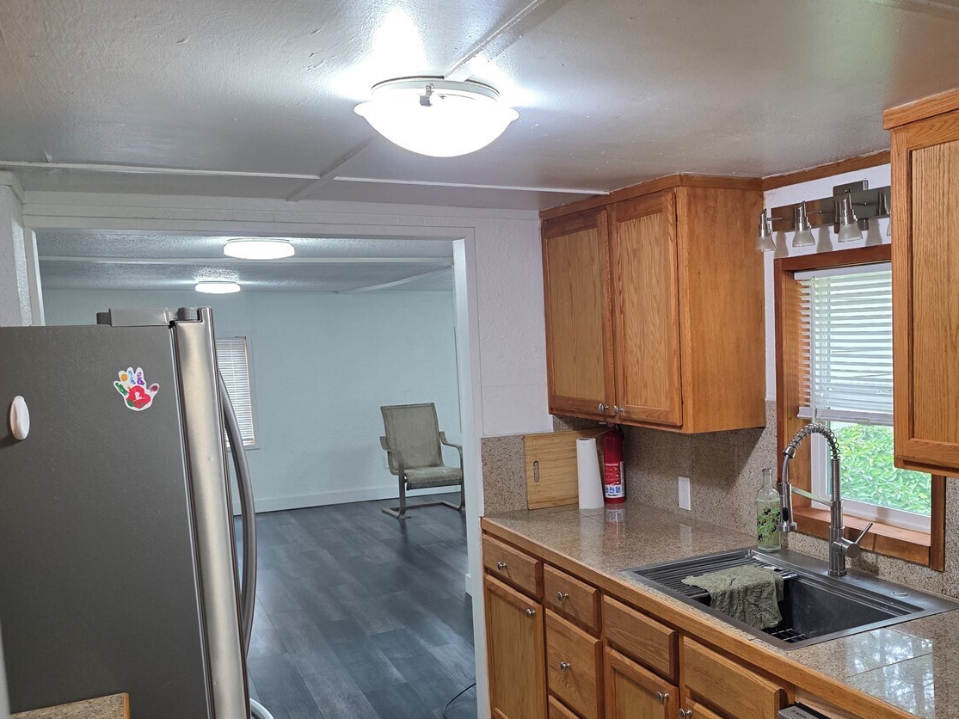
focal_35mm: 33
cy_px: 438
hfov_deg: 53.6
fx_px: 914
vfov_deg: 42.7
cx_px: 679
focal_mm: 6.3
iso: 250
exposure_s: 1/120
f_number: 1.7
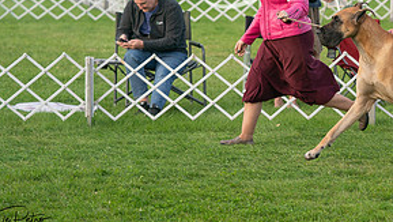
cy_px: 29
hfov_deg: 11.2
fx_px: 1992
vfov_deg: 6.4
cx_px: 364
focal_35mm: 191
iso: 500
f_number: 3.2
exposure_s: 1/2000
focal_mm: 91
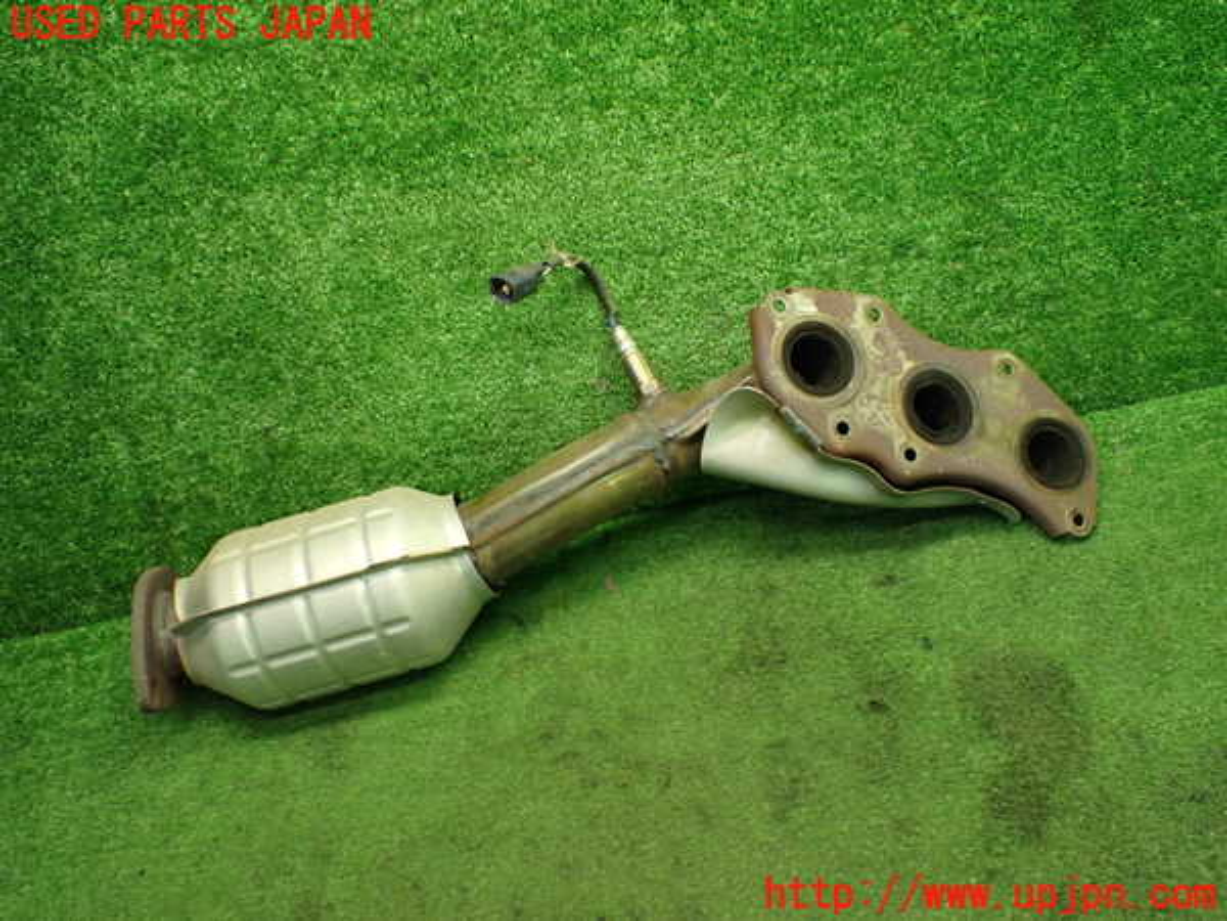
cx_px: 614
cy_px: 460
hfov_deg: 60.0
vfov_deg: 46.8
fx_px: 1063
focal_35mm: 30
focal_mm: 5.4
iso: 800
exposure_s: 1/125
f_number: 2.3
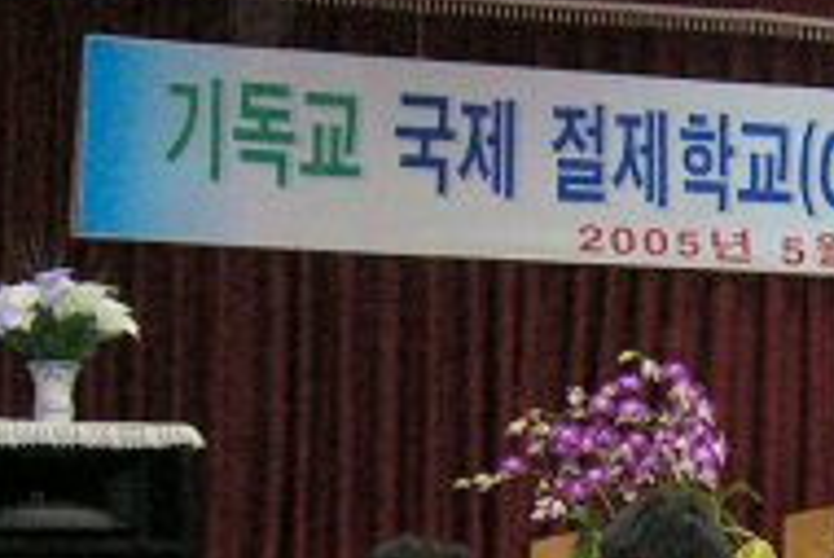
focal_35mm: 134
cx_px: 1093
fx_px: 3107
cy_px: 591
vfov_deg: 10.2
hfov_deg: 14.6
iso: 200
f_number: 2.8
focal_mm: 5.4
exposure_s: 1/60.1
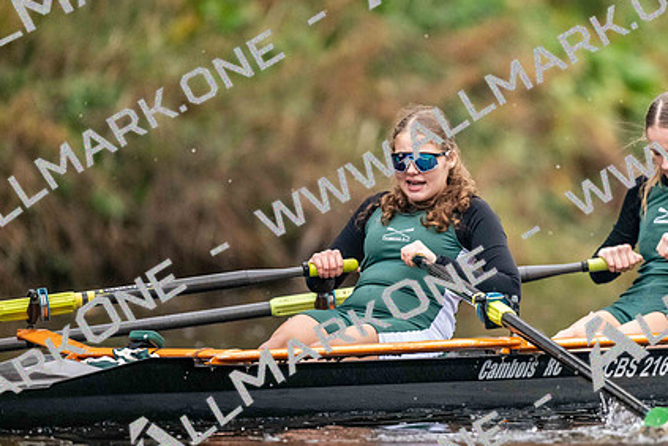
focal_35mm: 823
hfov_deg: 2.5
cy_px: 241
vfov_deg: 1.7
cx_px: 450
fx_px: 15270
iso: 7200
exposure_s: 1/2500
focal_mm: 600
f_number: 4
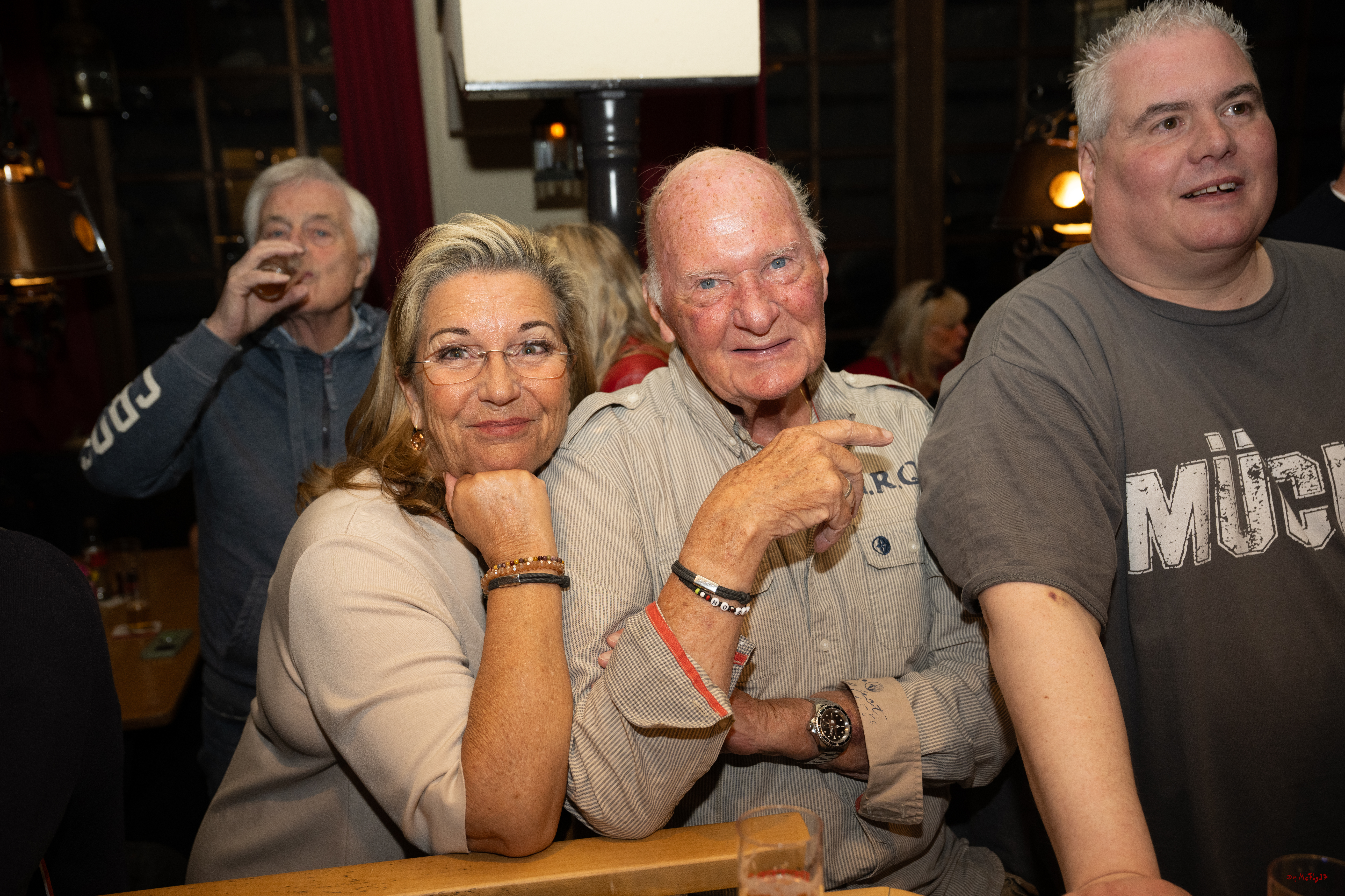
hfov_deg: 54.4
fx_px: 1308
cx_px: 672
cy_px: 448
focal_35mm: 35
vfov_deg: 37.9
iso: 640
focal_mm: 35
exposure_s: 1/200
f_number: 4.5
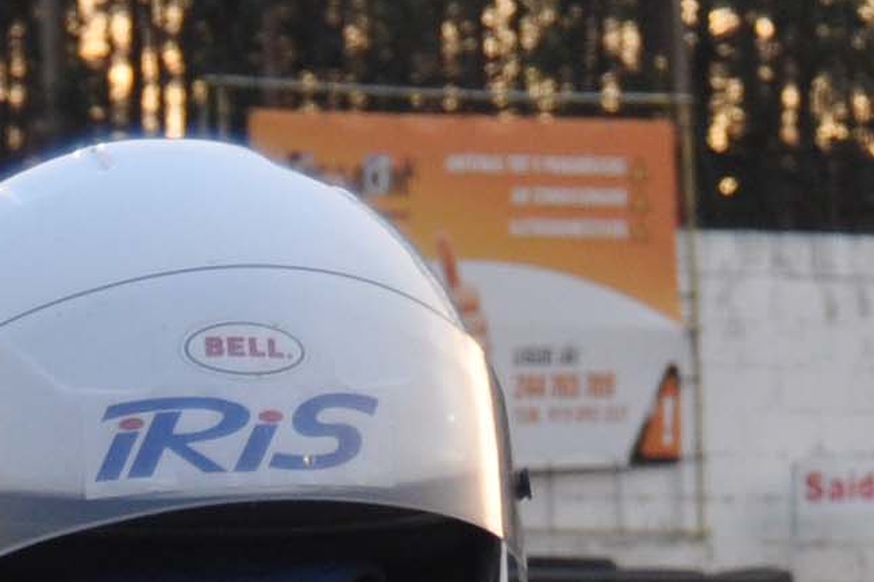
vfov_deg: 4.4
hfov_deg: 6.9
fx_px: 7232
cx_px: 421
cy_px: 1768
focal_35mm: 298
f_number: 4.2
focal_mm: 30
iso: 500
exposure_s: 1/60
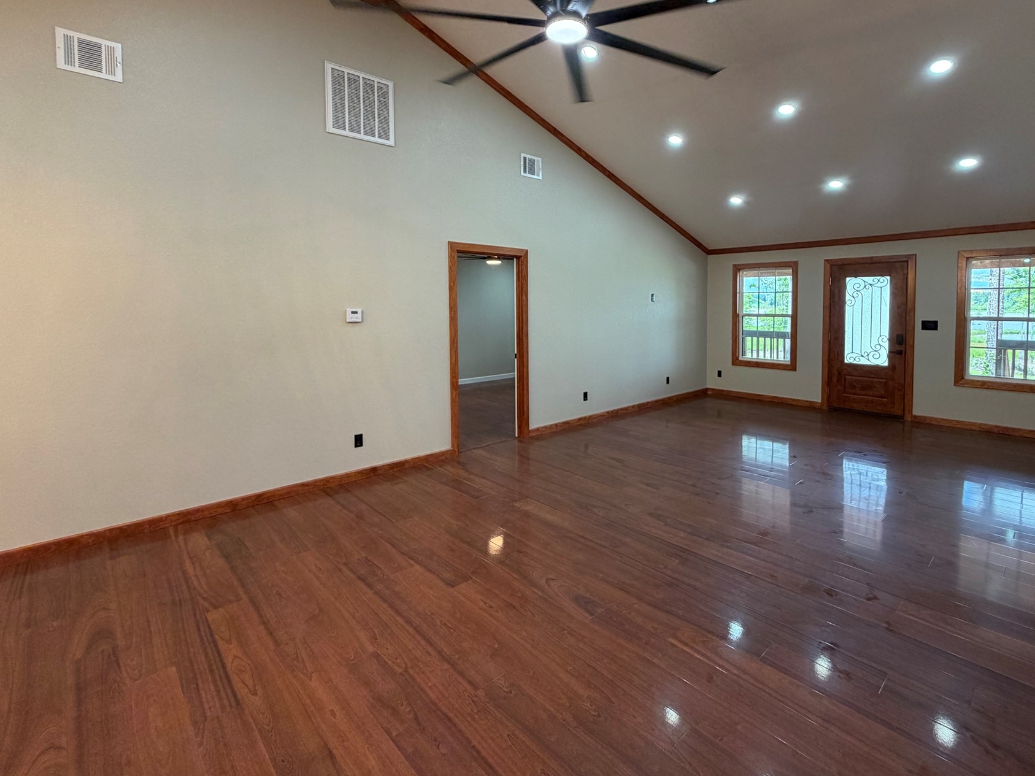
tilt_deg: -1.6
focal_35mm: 17
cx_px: 578
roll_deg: -0.3
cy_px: 322
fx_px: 508
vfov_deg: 74.1
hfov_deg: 90.6
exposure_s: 1/60
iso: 160
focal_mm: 2.22
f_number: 2.2
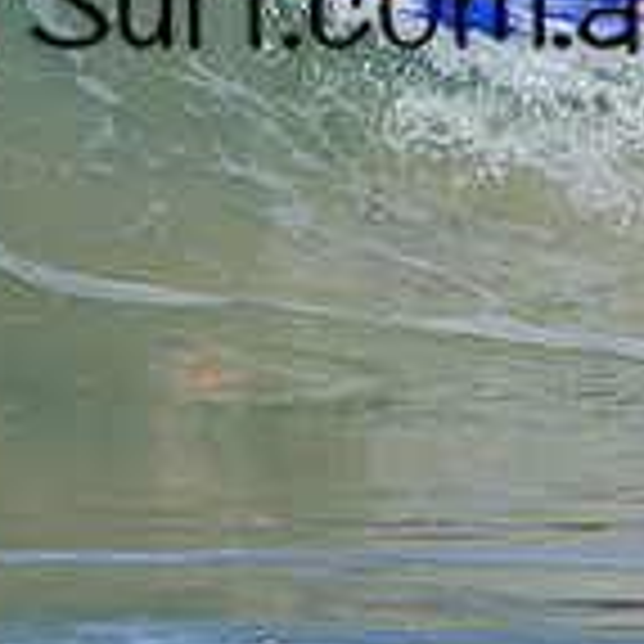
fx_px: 80025
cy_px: -100
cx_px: 469
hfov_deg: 0.5
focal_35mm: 3802
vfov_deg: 0.5
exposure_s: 1/2000
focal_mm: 800
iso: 200
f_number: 6.3
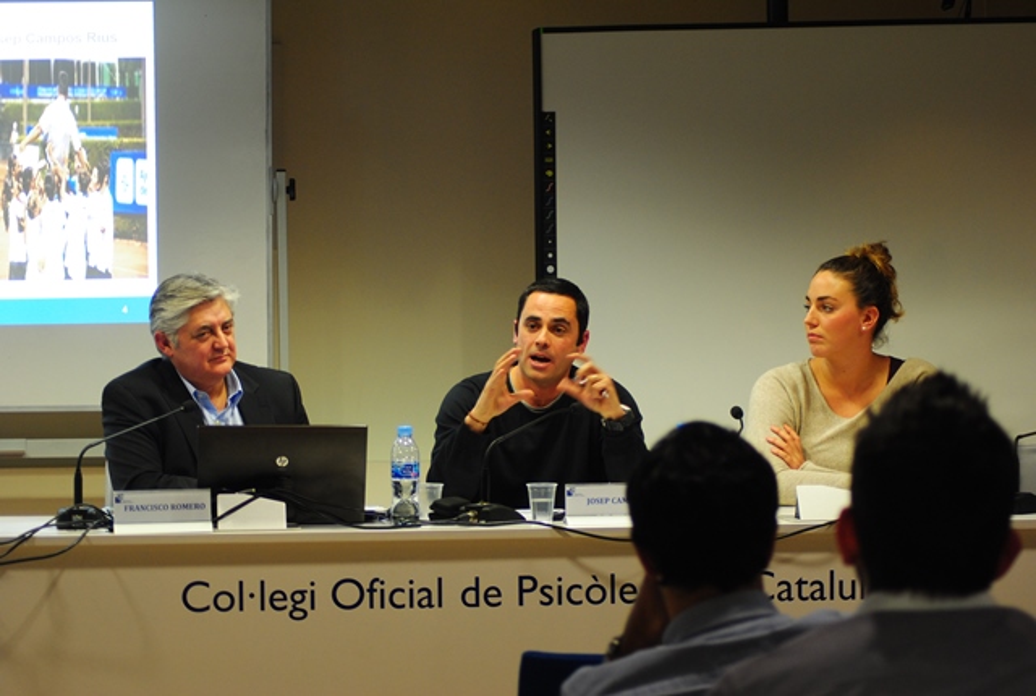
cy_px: 348
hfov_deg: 19.4
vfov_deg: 13.1
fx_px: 3029
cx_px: 518
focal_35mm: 105
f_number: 4
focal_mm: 70
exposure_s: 1/40
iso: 400
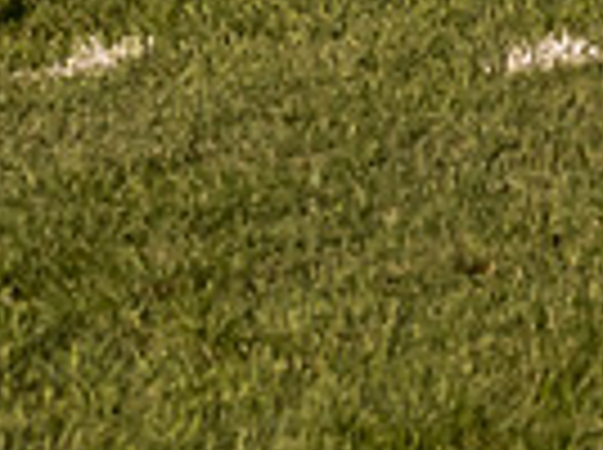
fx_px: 8764
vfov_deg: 2.9
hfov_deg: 3.9
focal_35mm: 504
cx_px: 883
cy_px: -317
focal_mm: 40
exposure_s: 1/2000
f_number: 4.5
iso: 500
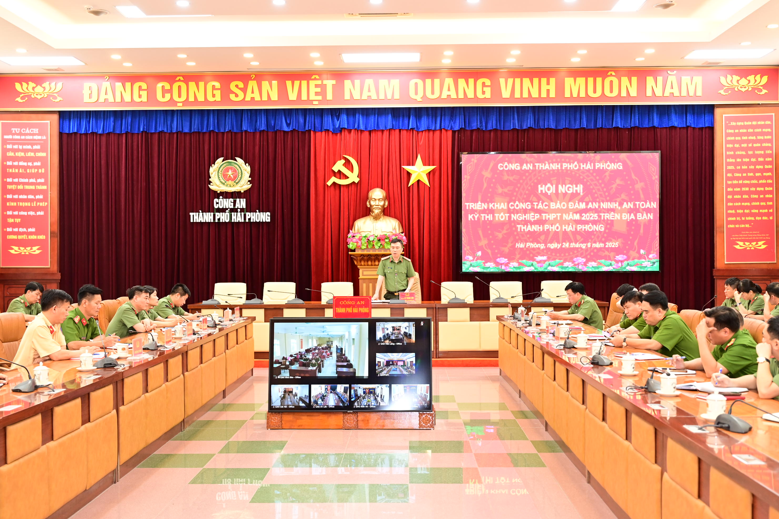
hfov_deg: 45.4
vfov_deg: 31.2
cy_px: 261
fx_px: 930
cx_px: 386
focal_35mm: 43
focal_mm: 42
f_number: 4
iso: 2000
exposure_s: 1/100
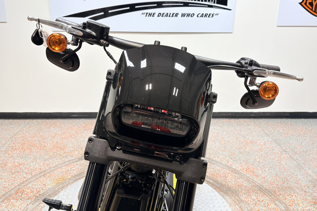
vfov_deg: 46.3
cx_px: 160
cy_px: 94
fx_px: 247
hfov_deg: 65.5
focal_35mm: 28
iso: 40
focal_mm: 5.96
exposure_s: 1/120
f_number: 1.6
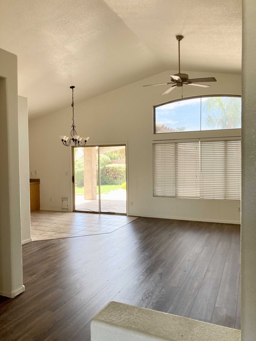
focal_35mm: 28
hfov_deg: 49.7
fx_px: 276
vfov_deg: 63.4
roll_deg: +1.1
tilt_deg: -1.8
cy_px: 170
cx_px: 128
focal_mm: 3.99
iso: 50
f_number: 1.8
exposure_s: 1/121
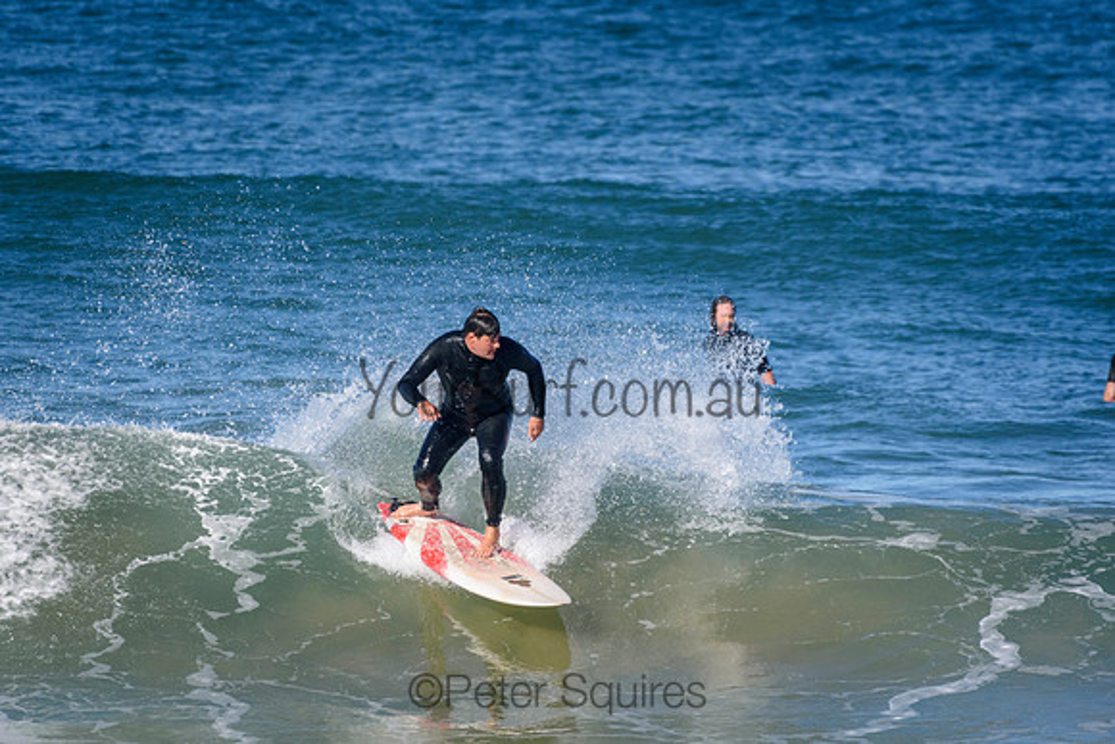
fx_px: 23237
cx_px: 558
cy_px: 372
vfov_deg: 1.8
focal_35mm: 750
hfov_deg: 2.7
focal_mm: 500
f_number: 5.6
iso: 640
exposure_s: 1/4000
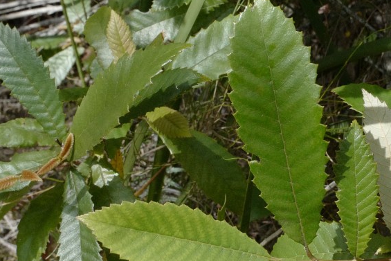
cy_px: 244
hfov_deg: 33.4
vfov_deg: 23.8
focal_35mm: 55
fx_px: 597
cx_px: 385
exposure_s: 1/640
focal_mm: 18
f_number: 8
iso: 1600
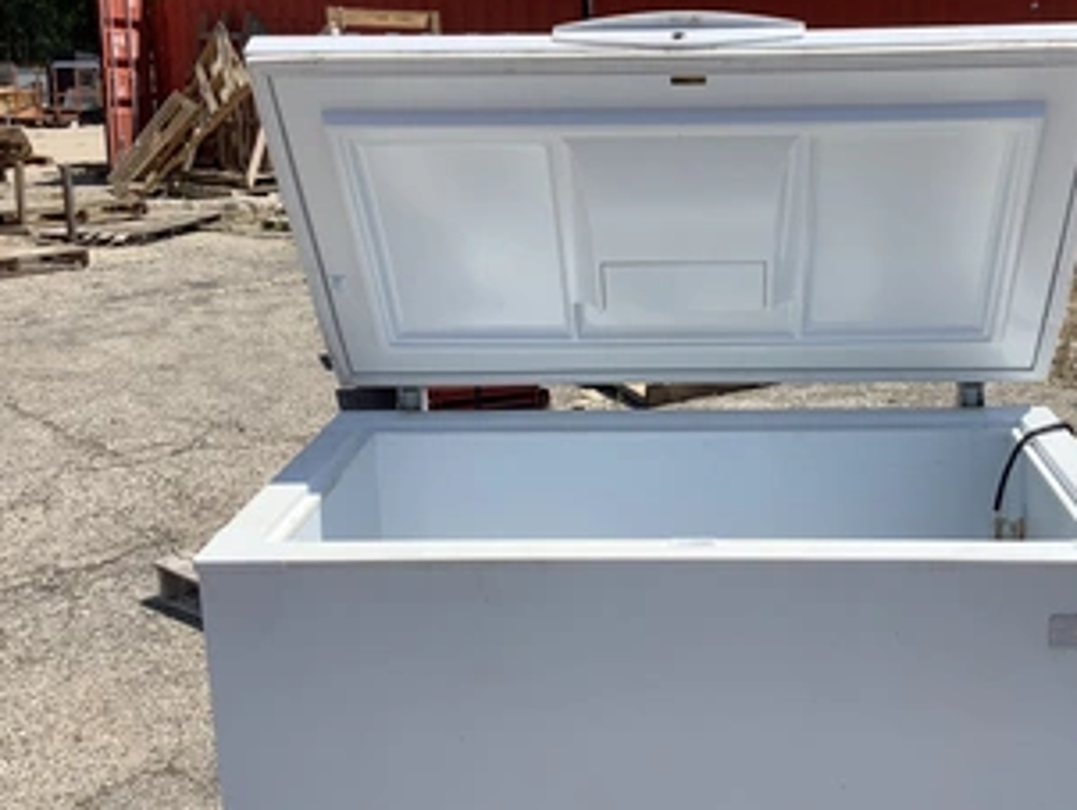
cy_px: 339
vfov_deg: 35.1
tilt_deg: -9.6
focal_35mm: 41
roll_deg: -0.9
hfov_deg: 45.4
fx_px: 1277
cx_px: 674
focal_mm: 3.3
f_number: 2.4
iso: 25
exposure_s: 1/2262
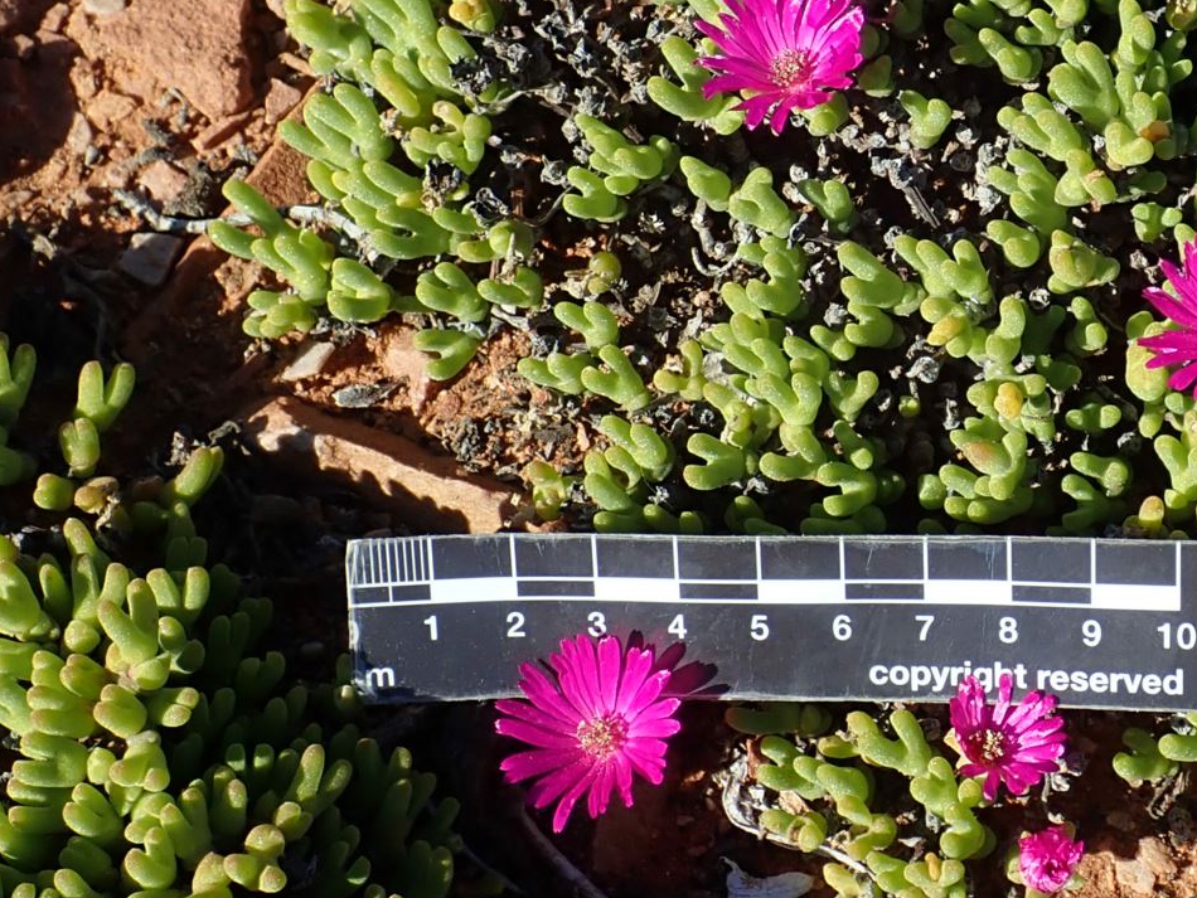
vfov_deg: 18.3
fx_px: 2767
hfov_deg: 24.1
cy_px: 212
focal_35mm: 80
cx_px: 930
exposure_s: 1/640
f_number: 3.5
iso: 100
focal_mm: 6.86
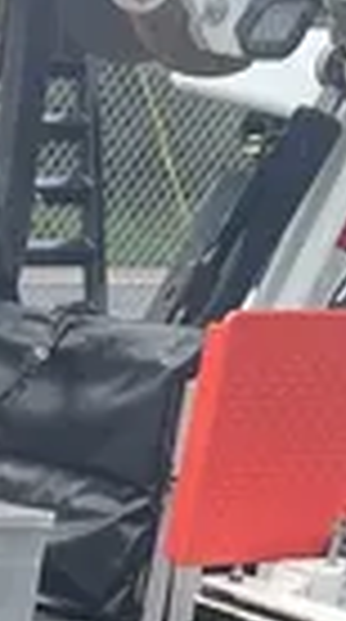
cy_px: 1501
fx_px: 2478
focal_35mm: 151
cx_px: -710
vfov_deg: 11.6
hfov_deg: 7.1
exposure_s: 1/527
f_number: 1.6
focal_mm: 4.2
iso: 32
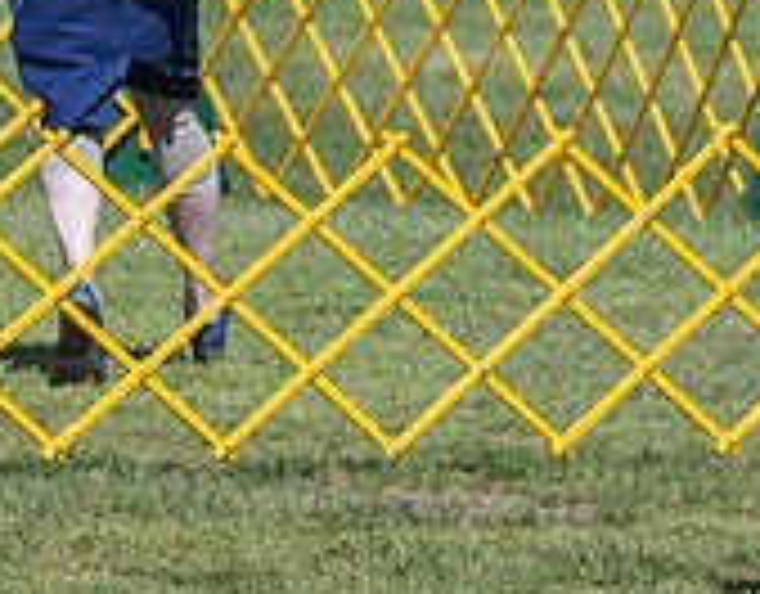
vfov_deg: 2.3
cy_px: -8
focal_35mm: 668
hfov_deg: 2.9
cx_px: 826
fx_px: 14888
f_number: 6.3
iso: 100
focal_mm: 162
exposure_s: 1/640
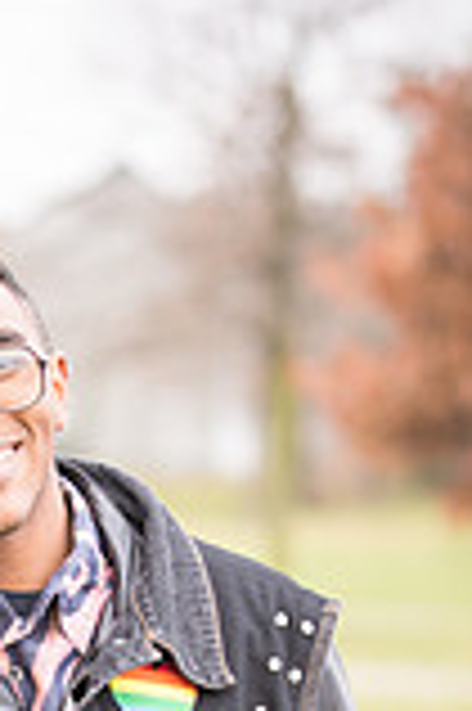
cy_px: 860
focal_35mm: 271
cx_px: -54
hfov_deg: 5.0
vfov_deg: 7.5
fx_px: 5341
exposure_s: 1/50
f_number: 2.8
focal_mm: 95
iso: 200
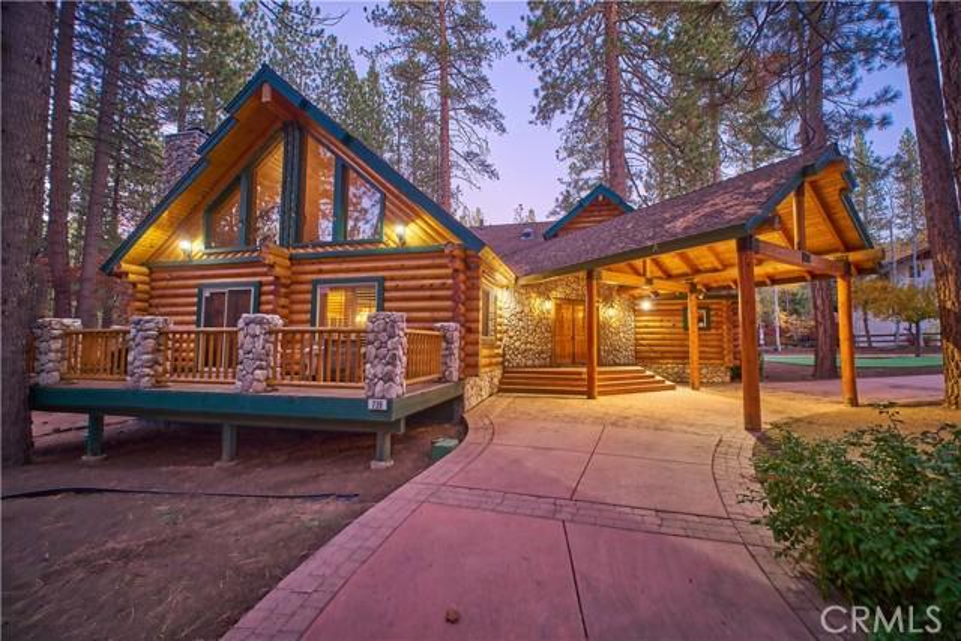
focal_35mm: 15
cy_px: 320
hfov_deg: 100.4
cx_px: 480
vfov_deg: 77.4
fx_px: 400
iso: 800
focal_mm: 10
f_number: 5
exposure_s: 1/30
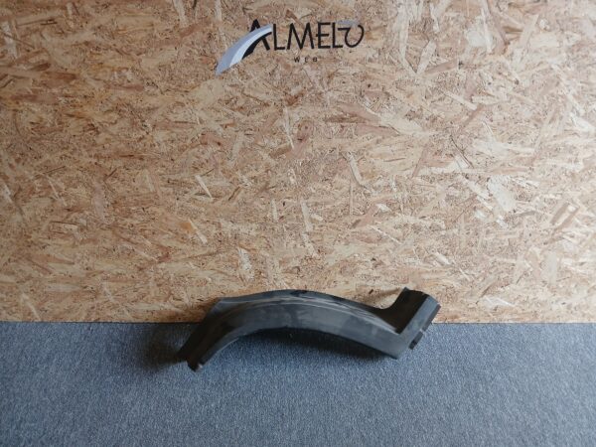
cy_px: 224
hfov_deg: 67.3
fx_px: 448
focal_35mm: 26
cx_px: 298
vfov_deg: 53.1
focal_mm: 3.98
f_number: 1.8
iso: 100
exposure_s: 1/50
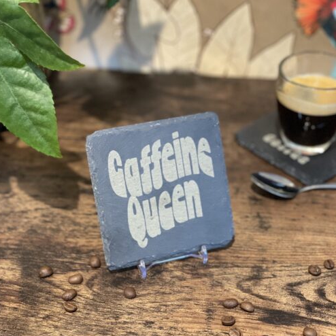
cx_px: 167
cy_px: 194
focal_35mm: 62
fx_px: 681
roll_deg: +0.3
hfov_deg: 27.7
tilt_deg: -39.2
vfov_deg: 27.7
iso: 400
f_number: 2
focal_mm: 6
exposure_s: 1/33
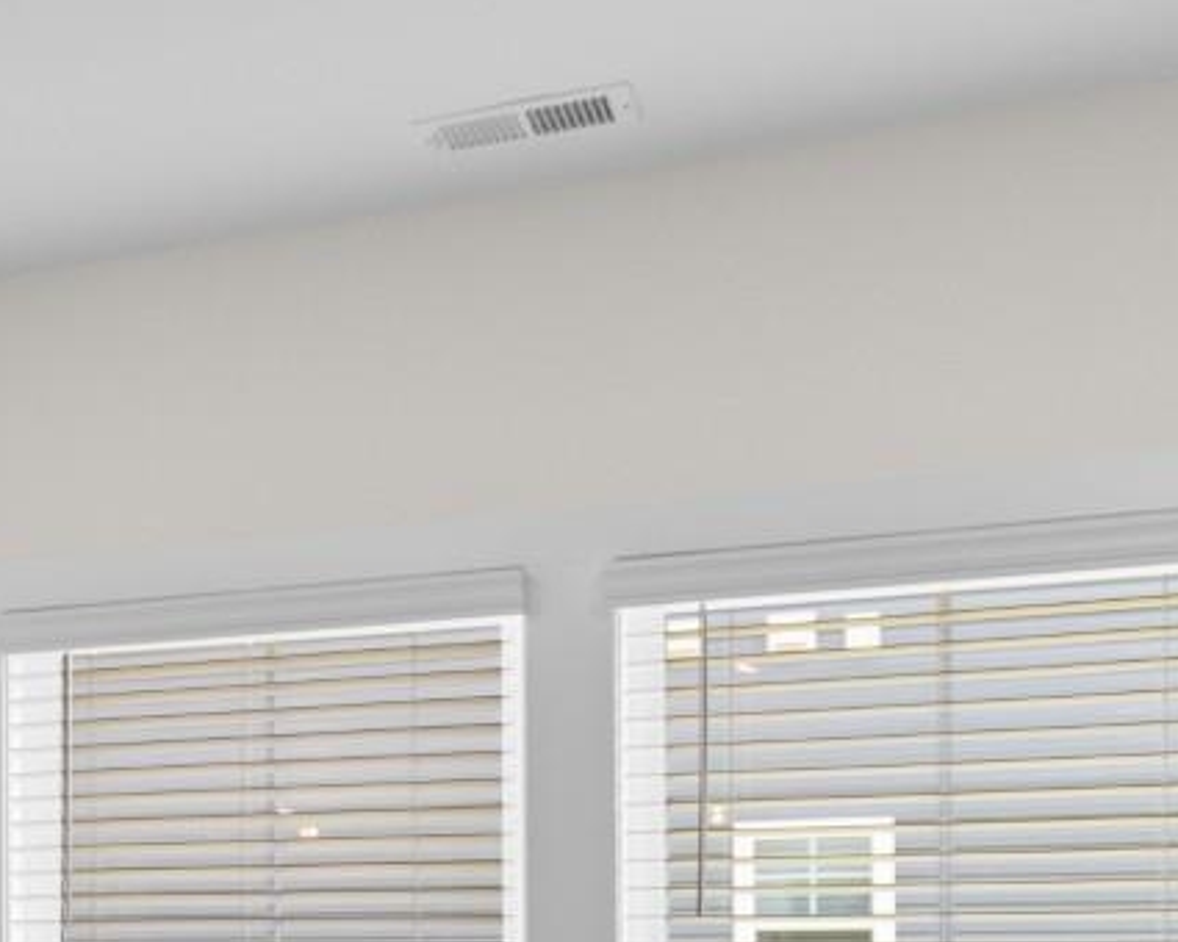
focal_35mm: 68
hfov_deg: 22.3
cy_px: 959
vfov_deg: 21.6
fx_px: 2371
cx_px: -651
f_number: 4.8
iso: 100
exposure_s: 1/8
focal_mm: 13
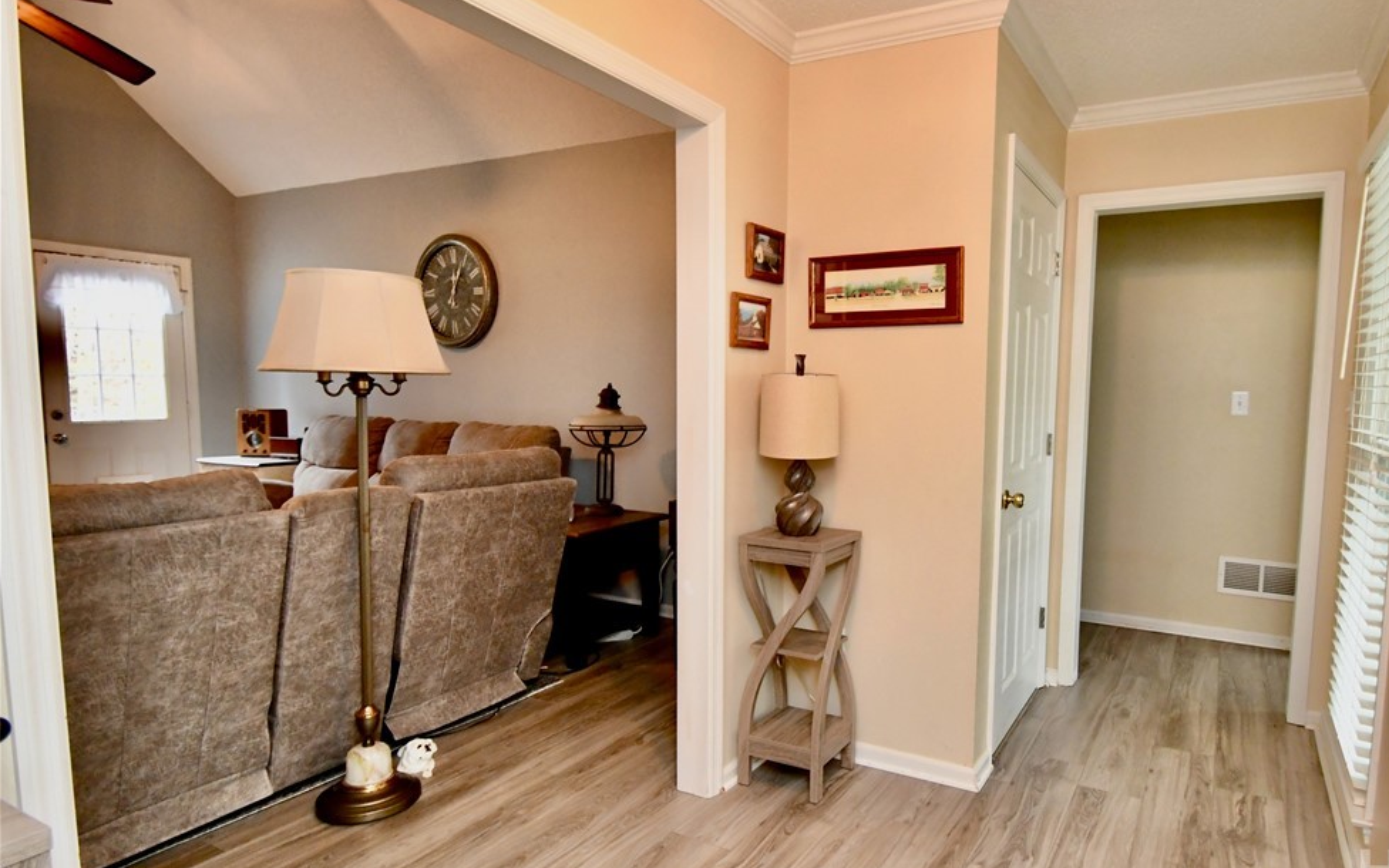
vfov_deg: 67.9
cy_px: 463
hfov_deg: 94.0
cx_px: 771
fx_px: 644
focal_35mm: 17
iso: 2200
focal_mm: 10
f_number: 4
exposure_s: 1/60
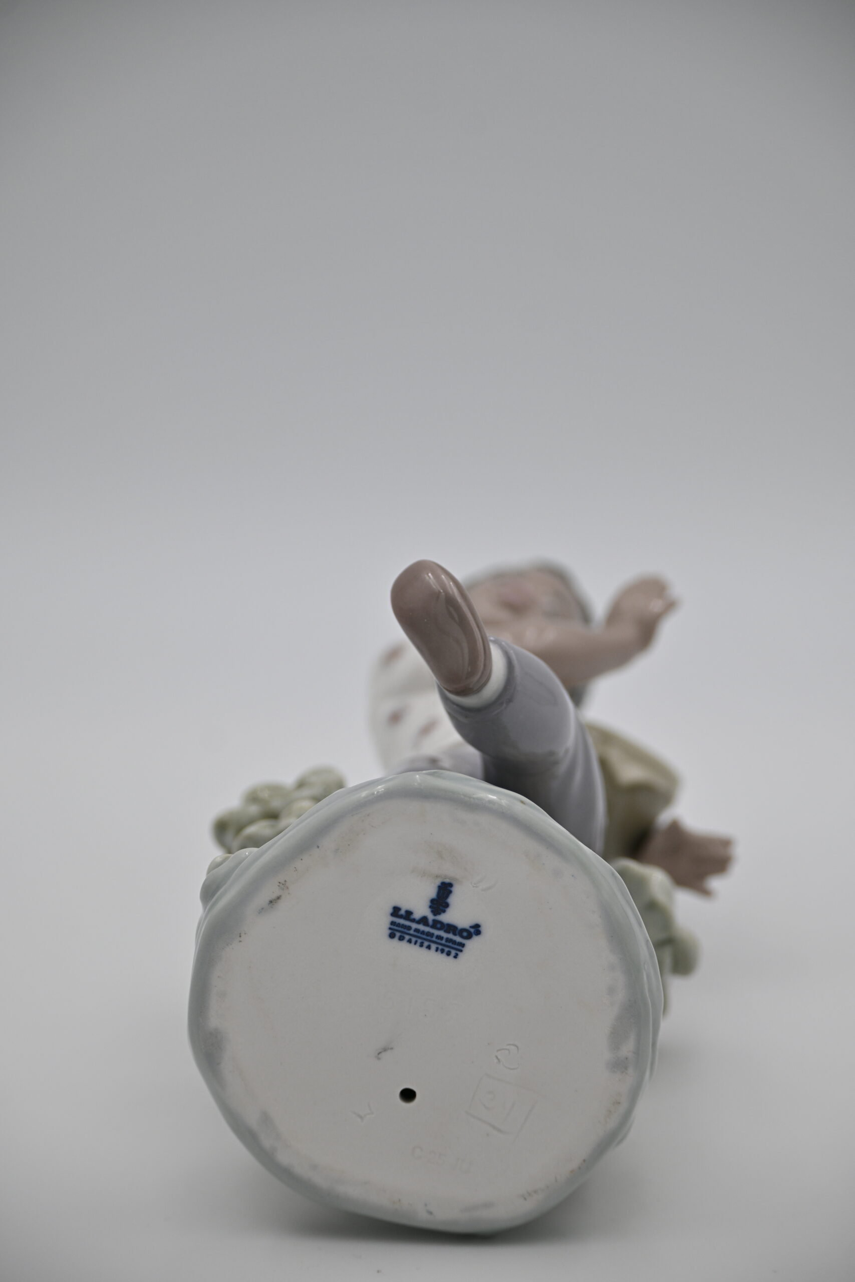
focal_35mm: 118
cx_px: 428
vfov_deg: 17.3
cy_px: 641
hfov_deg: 11.6
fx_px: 4221
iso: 100
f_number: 4.8
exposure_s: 1/250
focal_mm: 79
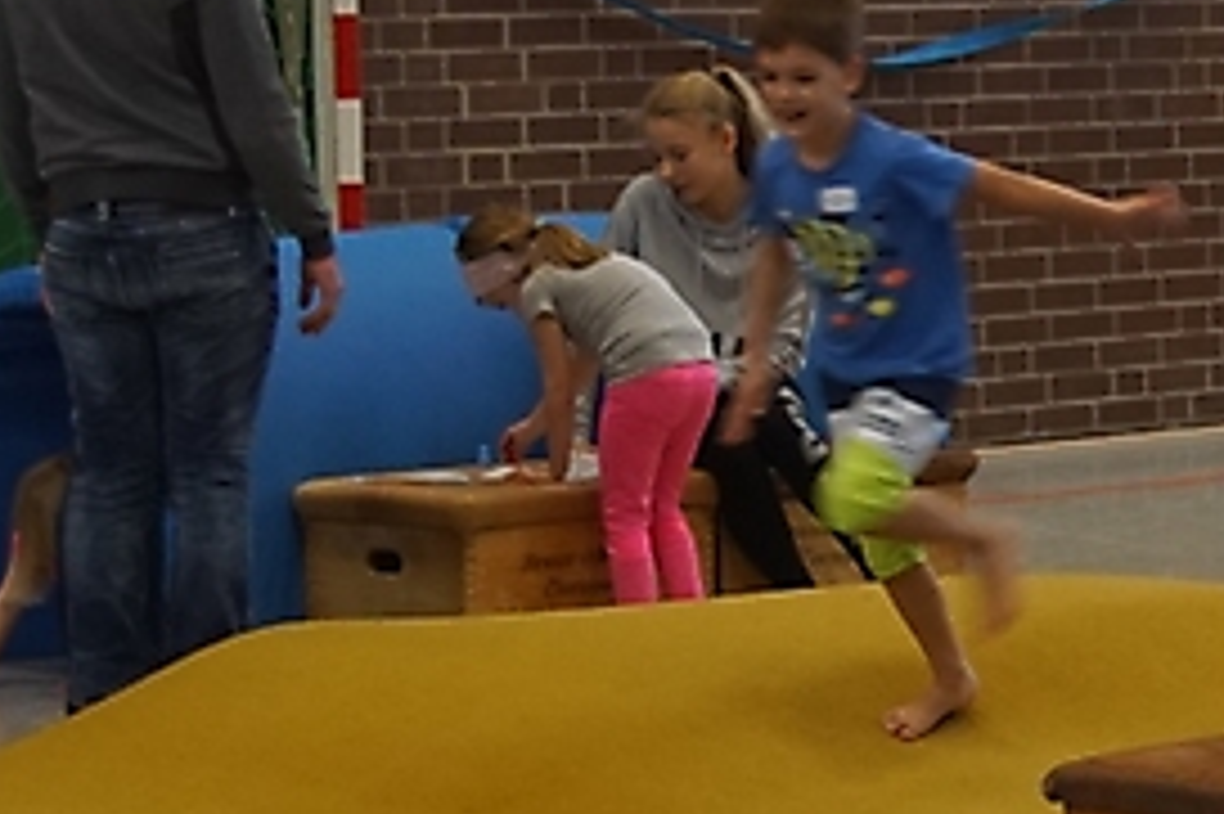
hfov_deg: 10.5
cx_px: 1496
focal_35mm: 193
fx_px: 6552
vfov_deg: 7.1
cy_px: 427
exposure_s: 1/60
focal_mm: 35
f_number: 4.5
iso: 800
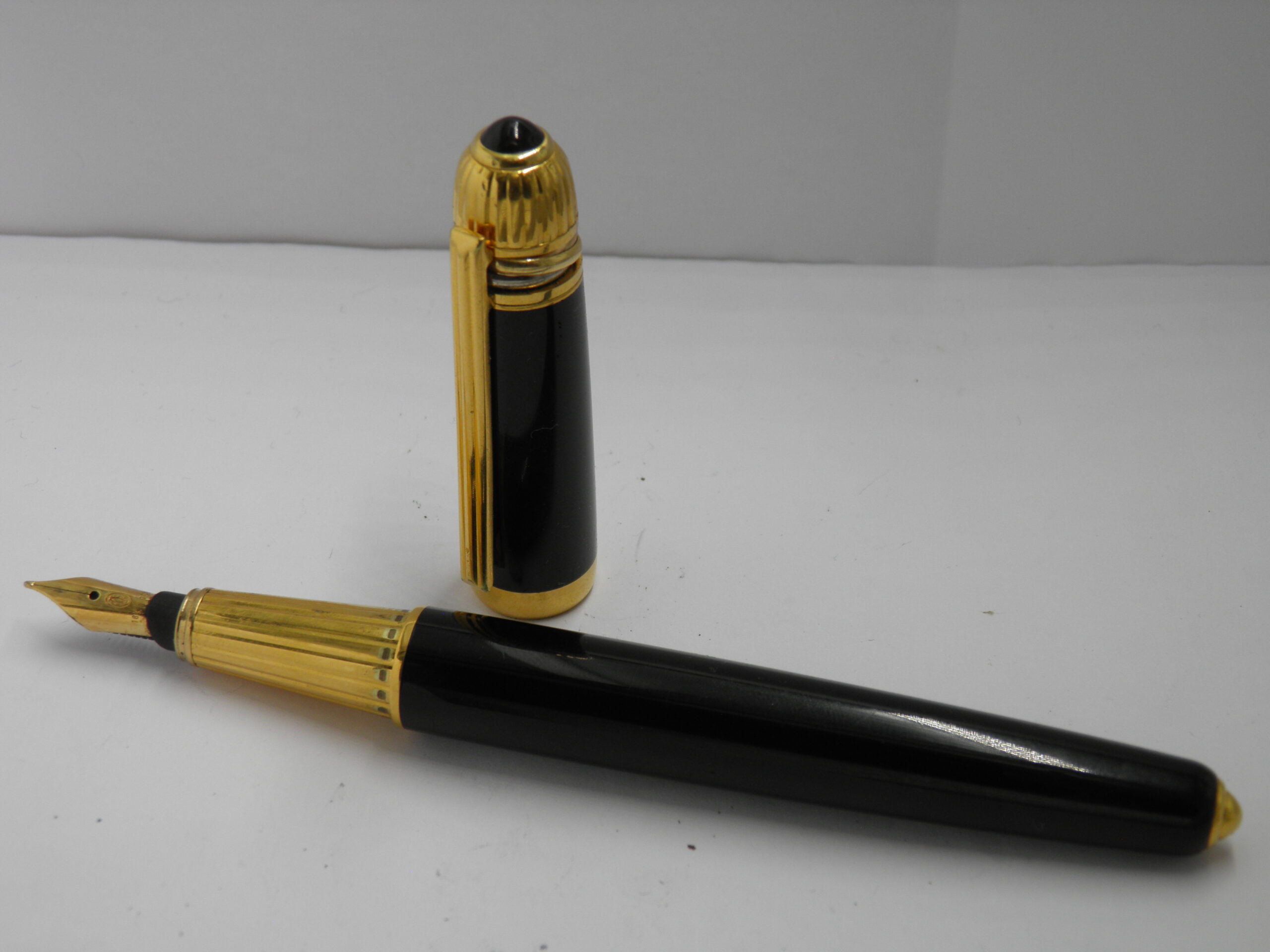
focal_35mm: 62
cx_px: 635
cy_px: 476
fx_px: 2275
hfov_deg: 31.2
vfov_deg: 23.7
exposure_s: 1/50
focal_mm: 11.2
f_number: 3.8
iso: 50
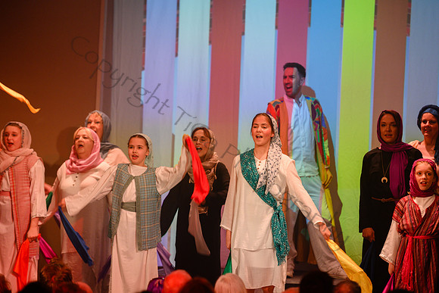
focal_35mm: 175
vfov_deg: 7.9
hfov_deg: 11.7
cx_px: 220
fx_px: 2134
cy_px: 146
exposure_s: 1/200
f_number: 2.8
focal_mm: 175
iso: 640
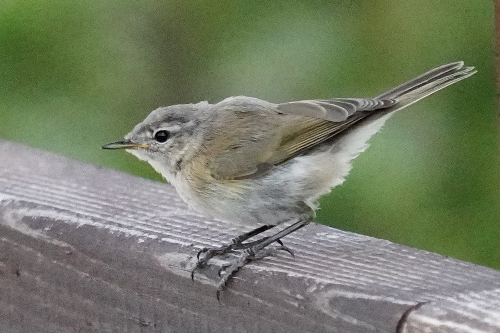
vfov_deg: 2.3
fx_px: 8333
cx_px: 250
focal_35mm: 600
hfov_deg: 3.4
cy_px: 166
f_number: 7.1
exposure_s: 1/2000
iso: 8000
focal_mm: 600
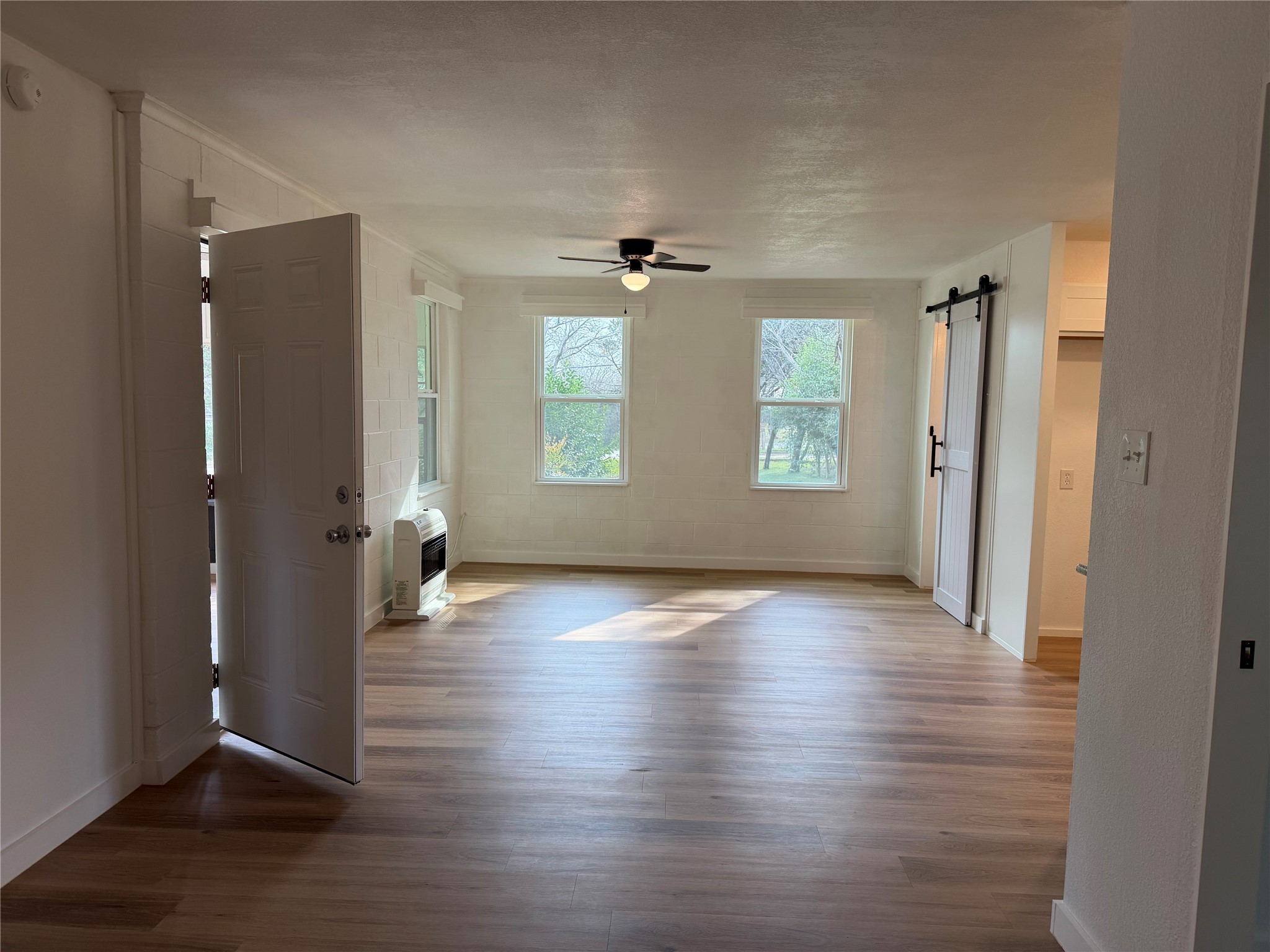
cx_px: 635
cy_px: 476
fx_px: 881
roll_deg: -0.9
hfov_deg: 71.6
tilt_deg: -5.2
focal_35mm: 24
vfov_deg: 56.8
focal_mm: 6.76
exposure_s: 1/128
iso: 80
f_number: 1.78
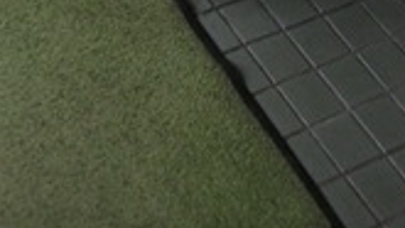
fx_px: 956
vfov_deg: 11.6
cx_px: 2
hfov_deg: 23.0
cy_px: -292
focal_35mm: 89
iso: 200
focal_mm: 3.7
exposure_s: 1/40
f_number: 3.5
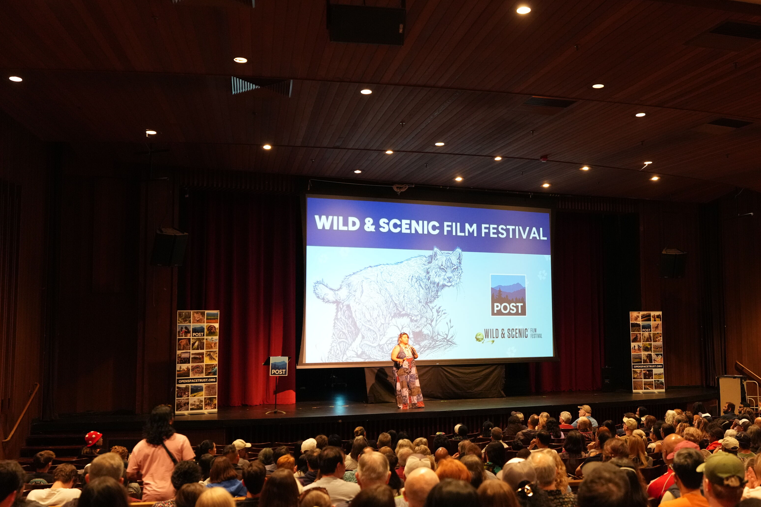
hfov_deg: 40.1
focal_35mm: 49
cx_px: 465
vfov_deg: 27.5
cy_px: 243
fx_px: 1036
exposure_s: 1/60
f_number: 2.8
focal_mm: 35
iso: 4000
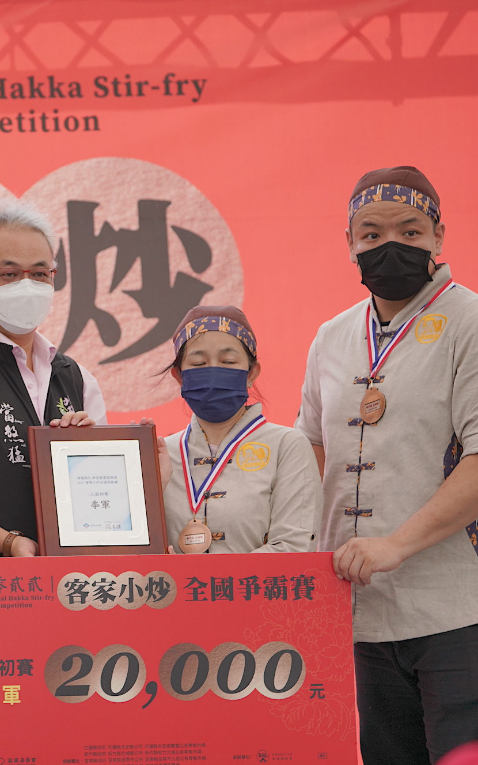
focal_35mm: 281
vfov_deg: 7.5
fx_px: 5854
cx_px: -18
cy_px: 382
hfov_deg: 4.7
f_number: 5.6
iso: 800
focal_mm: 183
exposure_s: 1/1250
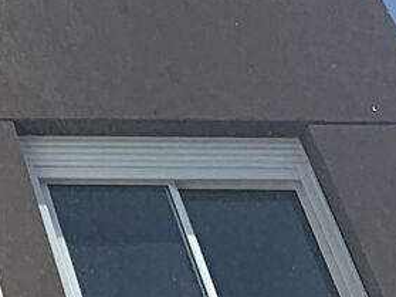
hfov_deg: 9.3
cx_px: -707
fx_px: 2047
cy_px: -631
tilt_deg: +53.4
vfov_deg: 7.2
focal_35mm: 179
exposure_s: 1/2833
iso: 25
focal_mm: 4.25
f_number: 1.8
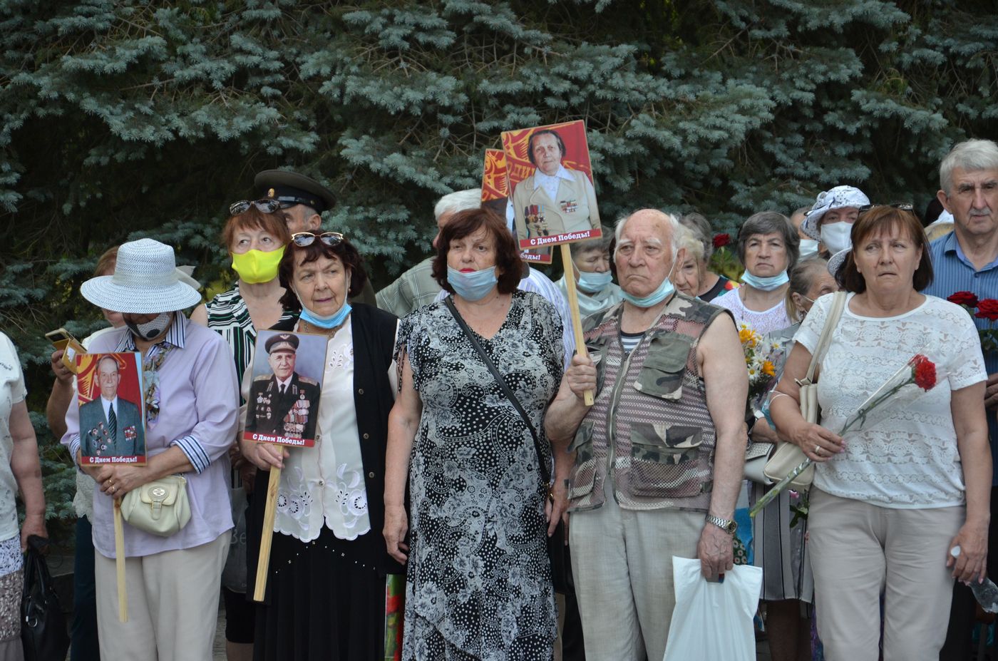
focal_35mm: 128
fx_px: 3527
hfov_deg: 16.1
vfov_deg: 10.7
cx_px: 499
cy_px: 330
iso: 640
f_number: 5.6
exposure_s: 1/500
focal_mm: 85
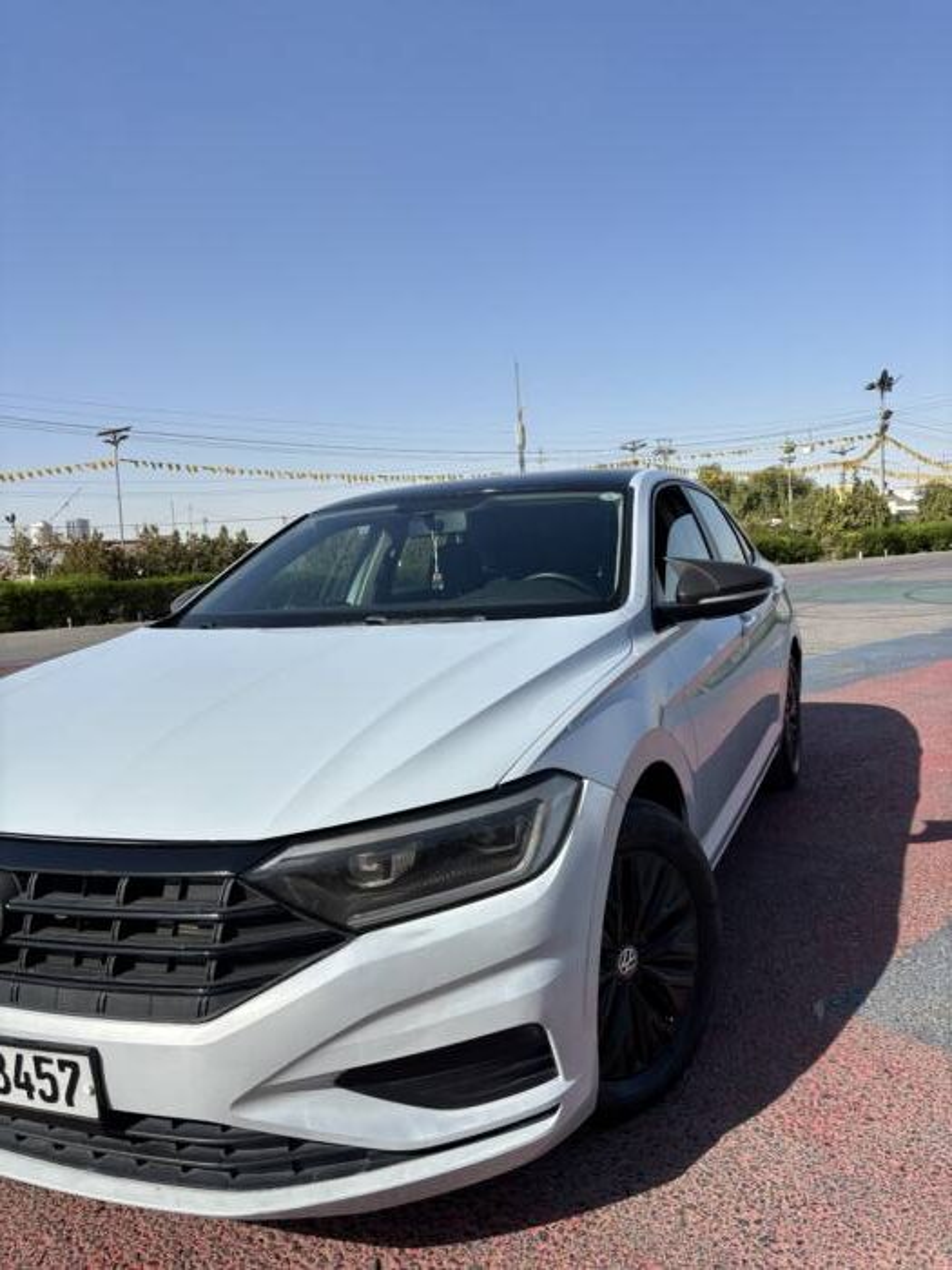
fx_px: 953
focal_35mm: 26
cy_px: 635
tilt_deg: -5.3
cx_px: 476
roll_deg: +2.7
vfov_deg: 67.3
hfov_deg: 53.1
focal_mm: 5.96
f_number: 1.6
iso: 50
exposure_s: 1/4425
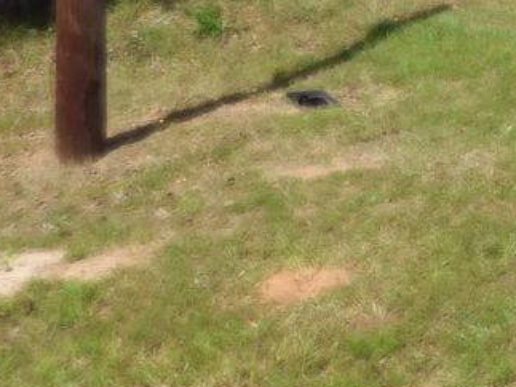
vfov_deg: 18.4
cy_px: -154
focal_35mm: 73
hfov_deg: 23.6
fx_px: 1088
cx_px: 671
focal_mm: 4
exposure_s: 1/640
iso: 125
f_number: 6
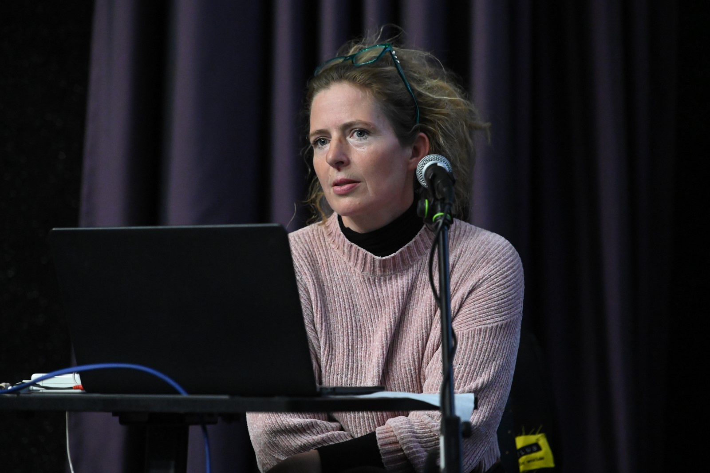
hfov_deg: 16.4
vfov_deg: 11.0
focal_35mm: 125
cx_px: 355
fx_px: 2464
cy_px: 236
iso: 10000
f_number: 3.2
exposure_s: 1/30
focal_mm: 125
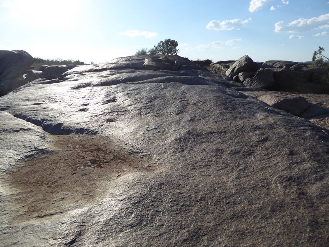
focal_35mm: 25
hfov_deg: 69.4
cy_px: 124
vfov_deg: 54.9
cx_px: 164
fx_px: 238
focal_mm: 4.3
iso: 80
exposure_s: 1/1300
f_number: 3.3
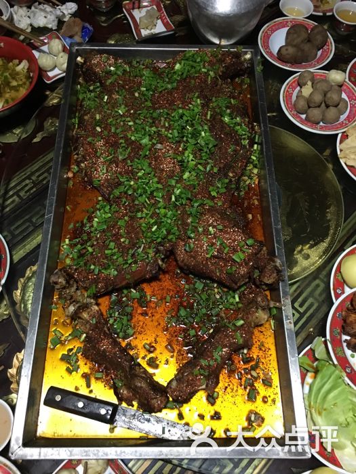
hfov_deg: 48.2
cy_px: 237
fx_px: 398
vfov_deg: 61.7
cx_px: 178
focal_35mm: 29
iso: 100
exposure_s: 1/8
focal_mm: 4.15
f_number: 2.2
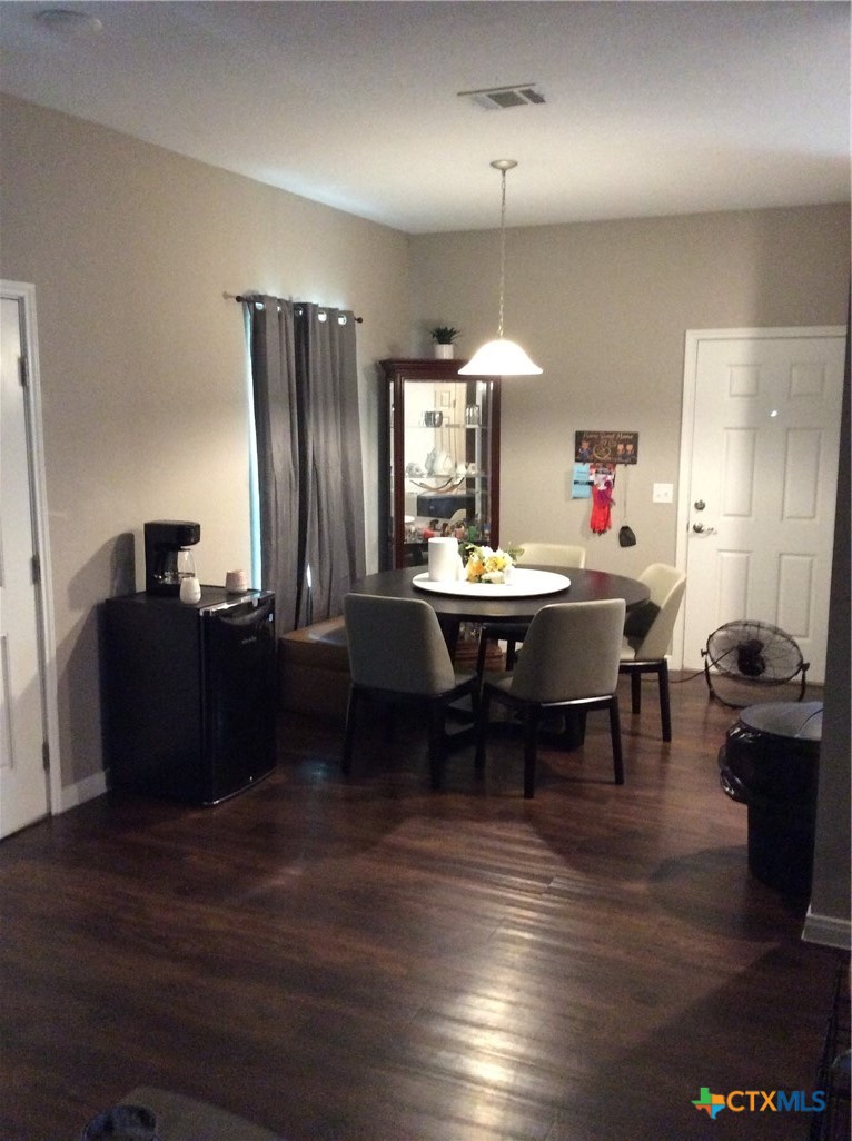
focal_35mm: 32
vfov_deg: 56.9
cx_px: 426
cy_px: 570
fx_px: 1053
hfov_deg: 44.0
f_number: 2.4
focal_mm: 3.3
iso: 400
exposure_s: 1/15
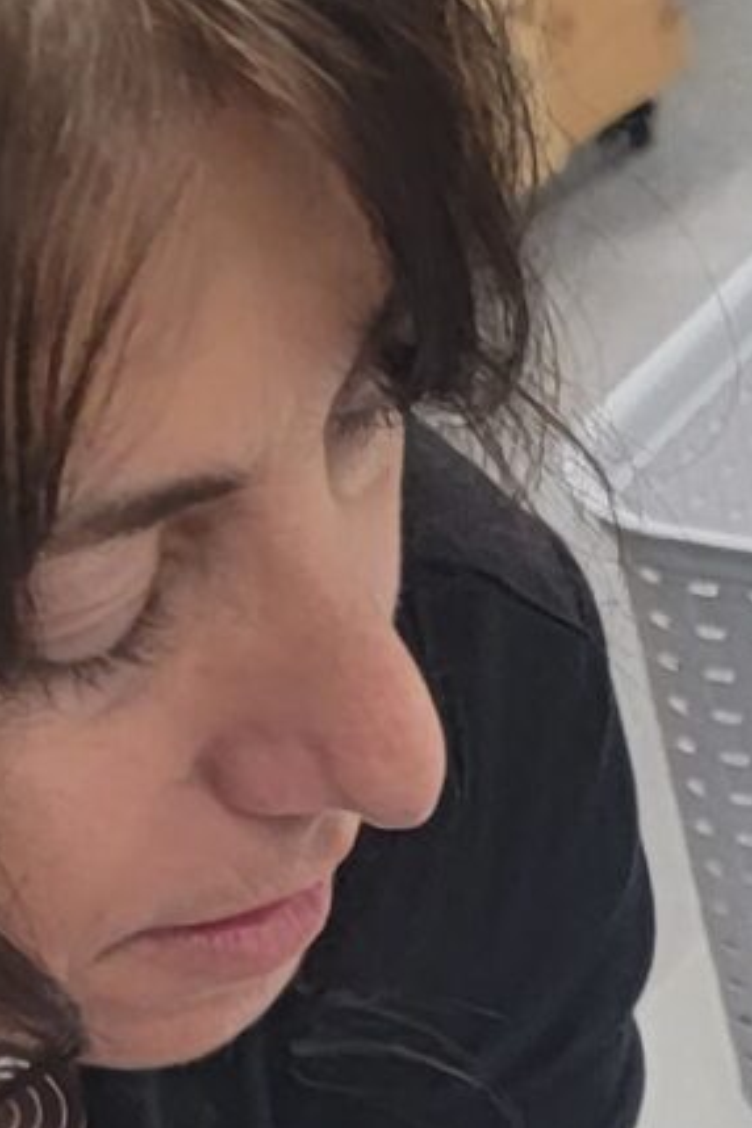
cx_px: 1078
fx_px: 4668
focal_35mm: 149
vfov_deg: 12.8
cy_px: 1835
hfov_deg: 9.0
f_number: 1.8
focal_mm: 6.7
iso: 200
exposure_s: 1/60
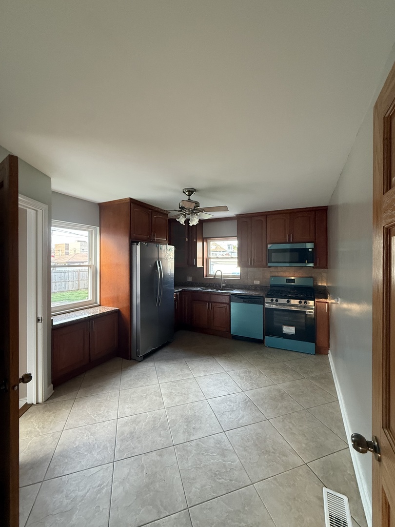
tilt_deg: +0.1
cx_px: 198
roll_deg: -0.1
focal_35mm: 14
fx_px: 213
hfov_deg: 85.7
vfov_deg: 102.1
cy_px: 264
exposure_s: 1/60
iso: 500
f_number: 2.2
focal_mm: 2.22
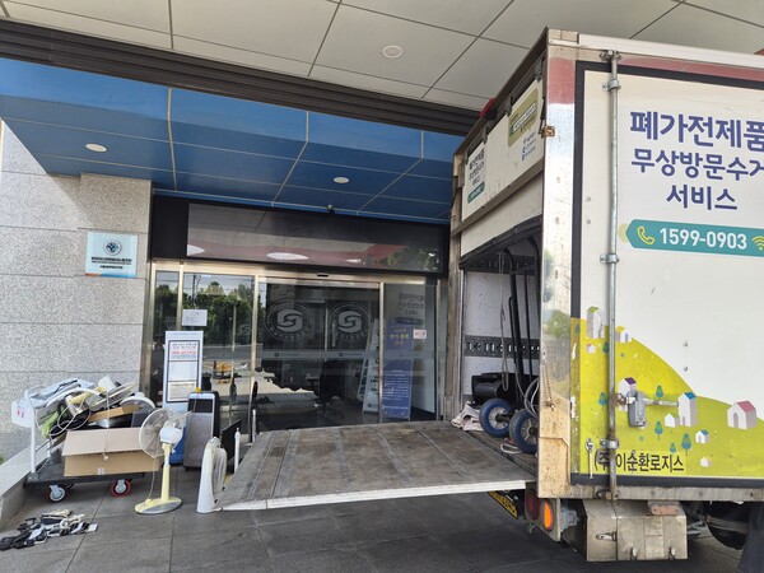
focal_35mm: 23
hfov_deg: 73.9
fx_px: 508
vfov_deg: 58.9
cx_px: 382
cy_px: 286
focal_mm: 5.4
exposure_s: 1/1436
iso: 80
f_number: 1.8
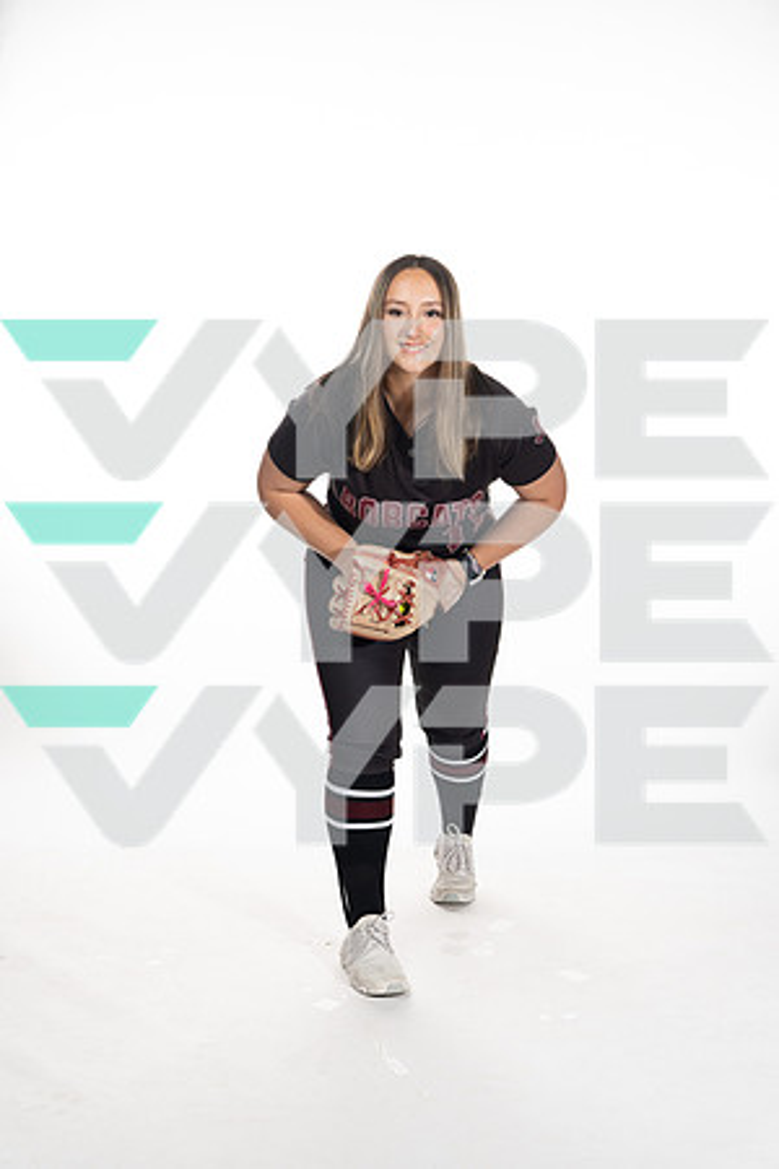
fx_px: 1590
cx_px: 390
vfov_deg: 40.3
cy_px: 584
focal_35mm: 49
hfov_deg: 27.5
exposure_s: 1/250
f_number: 6.3
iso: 400
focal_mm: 49
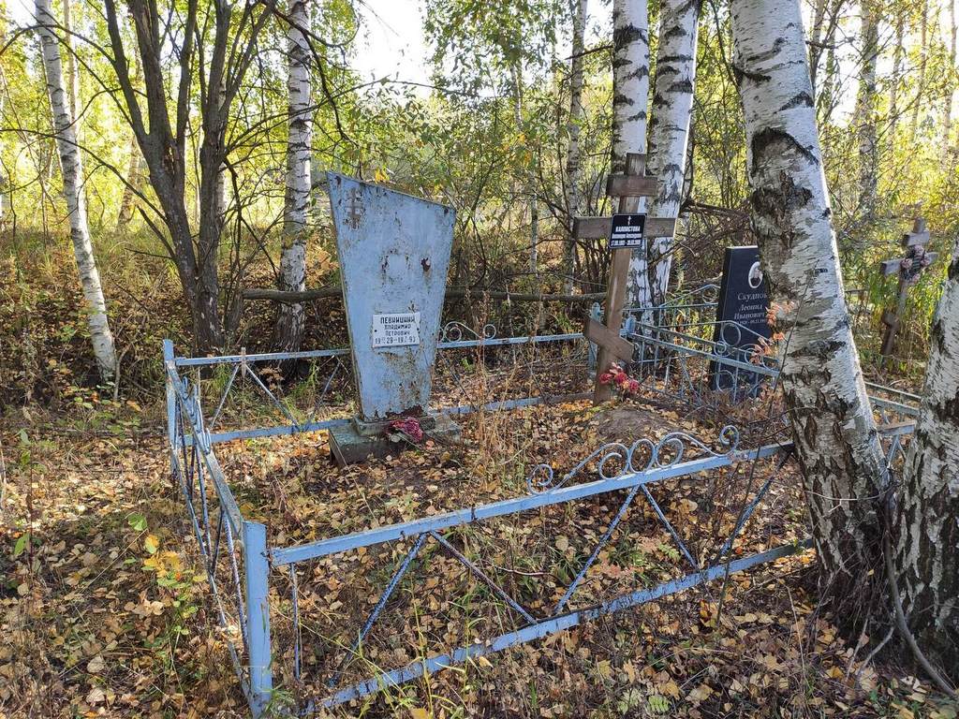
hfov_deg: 67.3
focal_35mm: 26
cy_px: 360
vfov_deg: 53.1
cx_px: 480
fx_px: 720
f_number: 1.75
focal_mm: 4.77
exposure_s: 1/120
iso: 125
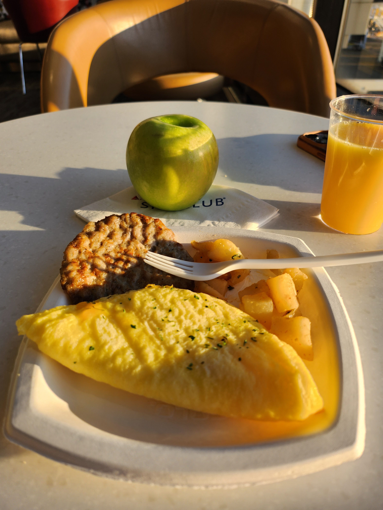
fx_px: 354
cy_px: 255
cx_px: 192
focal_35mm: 24
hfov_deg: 56.8
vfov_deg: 71.6
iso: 50
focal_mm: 5
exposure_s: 1/406
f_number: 1.8
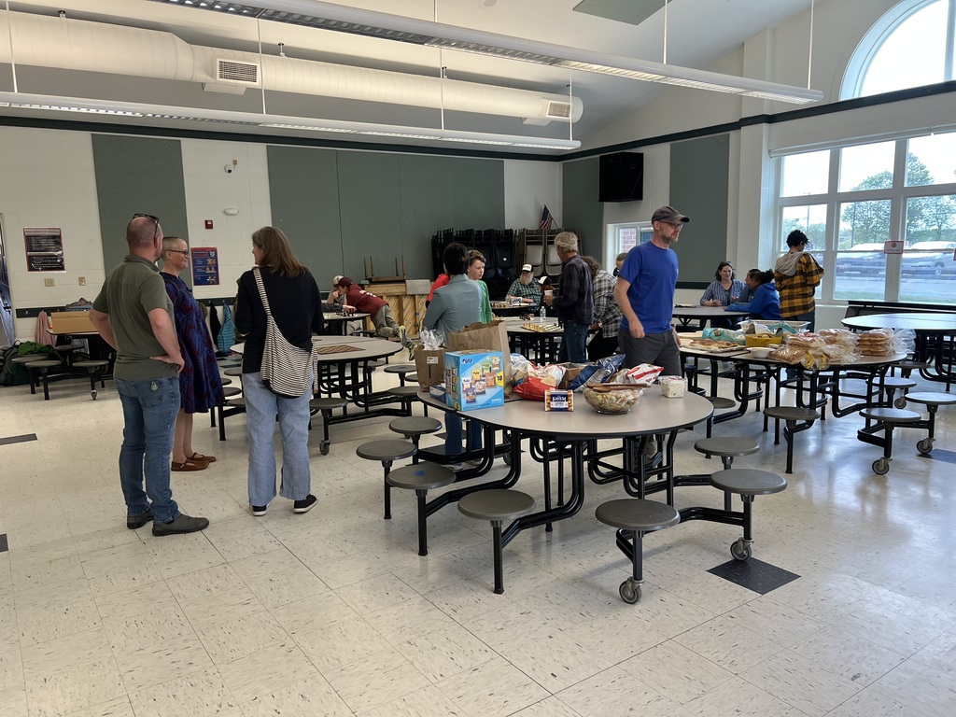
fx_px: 718
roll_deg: -1.1
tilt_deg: -7.9
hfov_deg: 67.3
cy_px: 358
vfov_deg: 53.1
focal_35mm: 26
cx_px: 478
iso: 125
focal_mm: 5.7
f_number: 1.5
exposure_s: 1/120
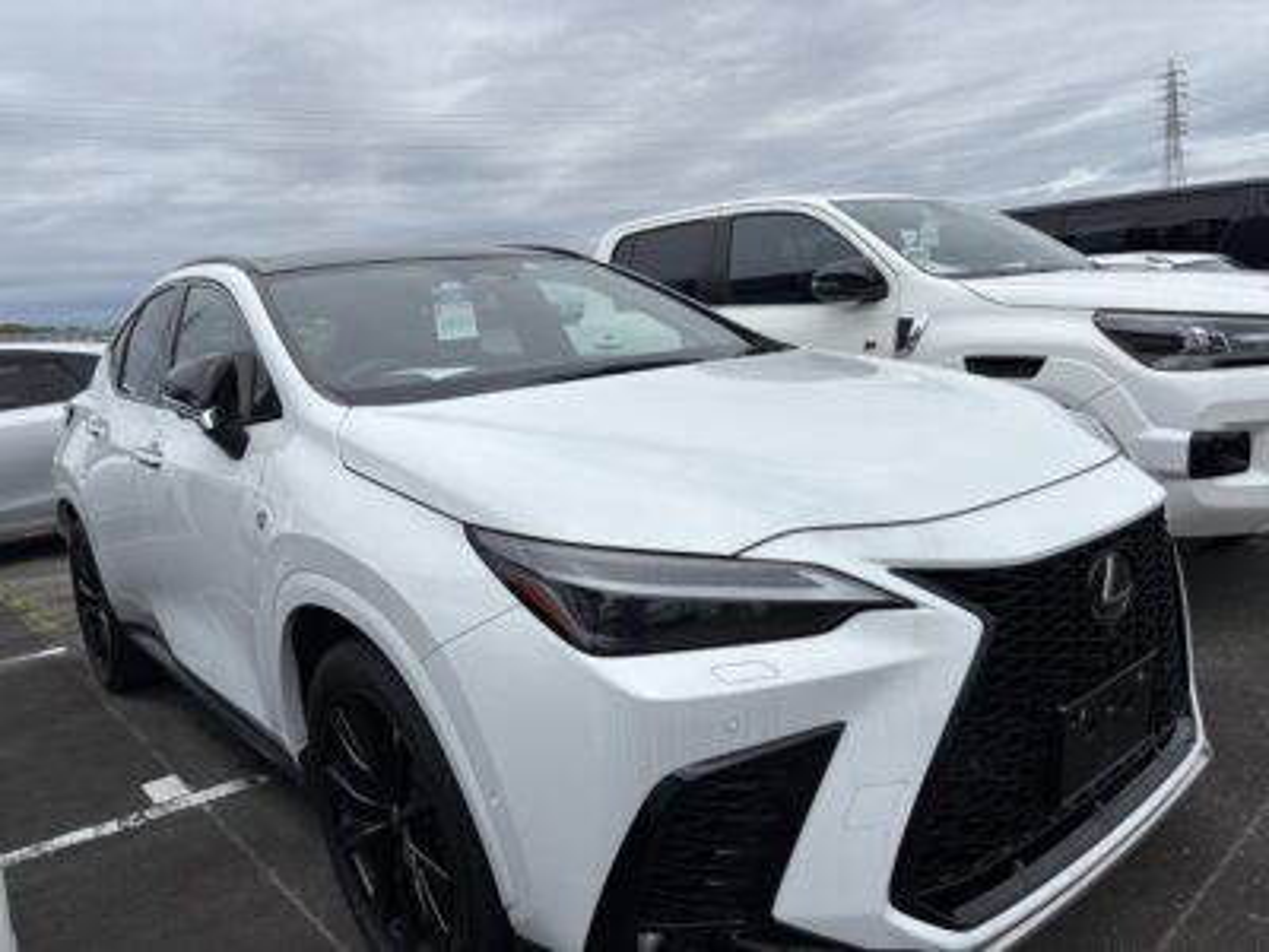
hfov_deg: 67.3
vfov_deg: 53.1
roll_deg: +5.2
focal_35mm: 26
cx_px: 634
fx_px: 953
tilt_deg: -9.2
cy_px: 476
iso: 50
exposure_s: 1/7692
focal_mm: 5.96
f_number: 1.6
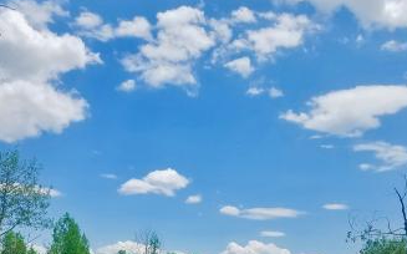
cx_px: 157
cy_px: 279
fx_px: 599
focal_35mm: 54
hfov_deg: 37.4
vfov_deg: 22.6
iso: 50
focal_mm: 4.2
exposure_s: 1/3776
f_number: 1.7
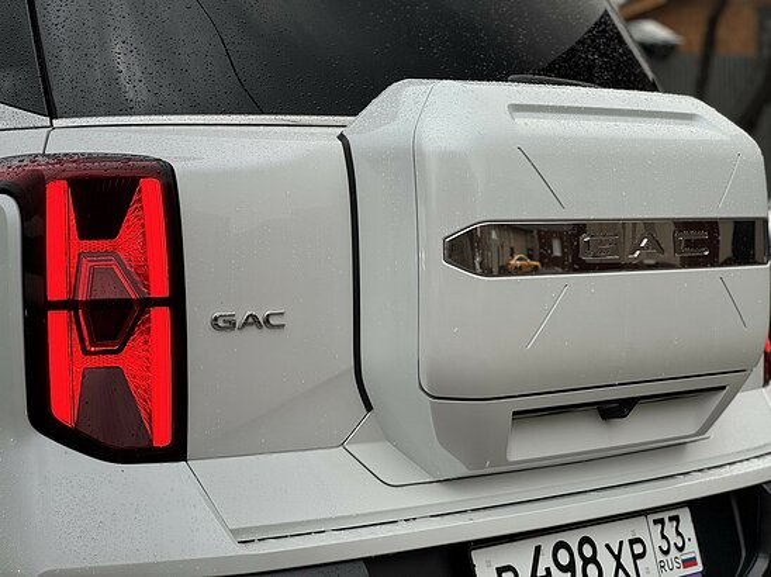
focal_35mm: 77
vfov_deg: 19.1
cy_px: 288
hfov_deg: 25.4
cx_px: 386
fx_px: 1714
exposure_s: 1/99
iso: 50
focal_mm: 9
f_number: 2.8
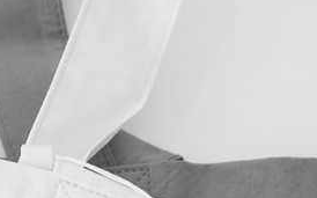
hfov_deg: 6.3
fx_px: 2884
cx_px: 198
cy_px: 371
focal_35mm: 334
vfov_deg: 3.9
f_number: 4
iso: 200
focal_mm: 70
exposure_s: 1/100
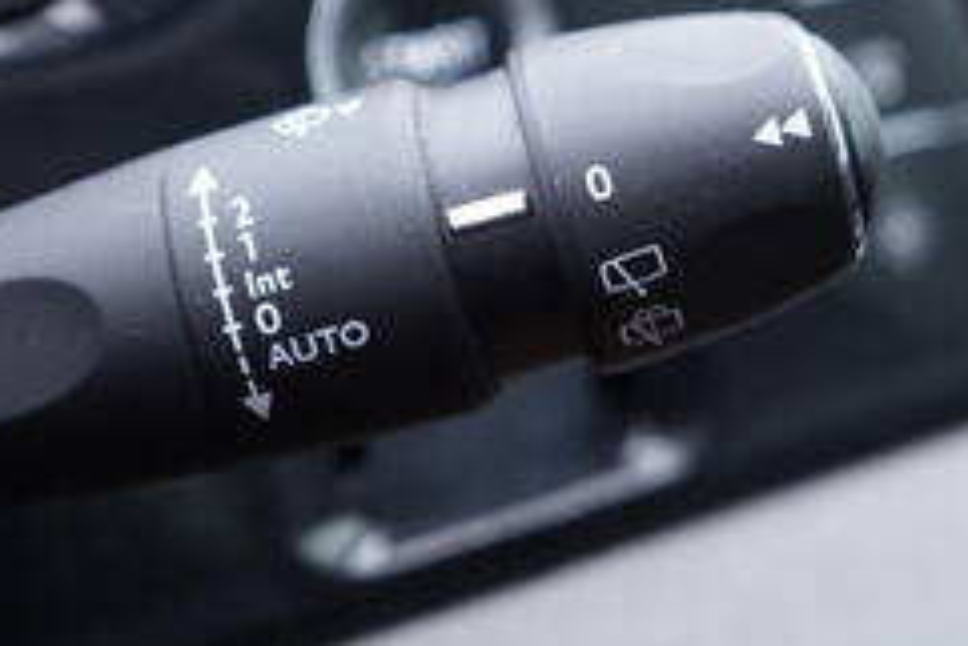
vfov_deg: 16.5
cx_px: 378
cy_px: 86
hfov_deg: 24.7
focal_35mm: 82
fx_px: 2206
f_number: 2.8
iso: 320
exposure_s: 1/40
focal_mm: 24
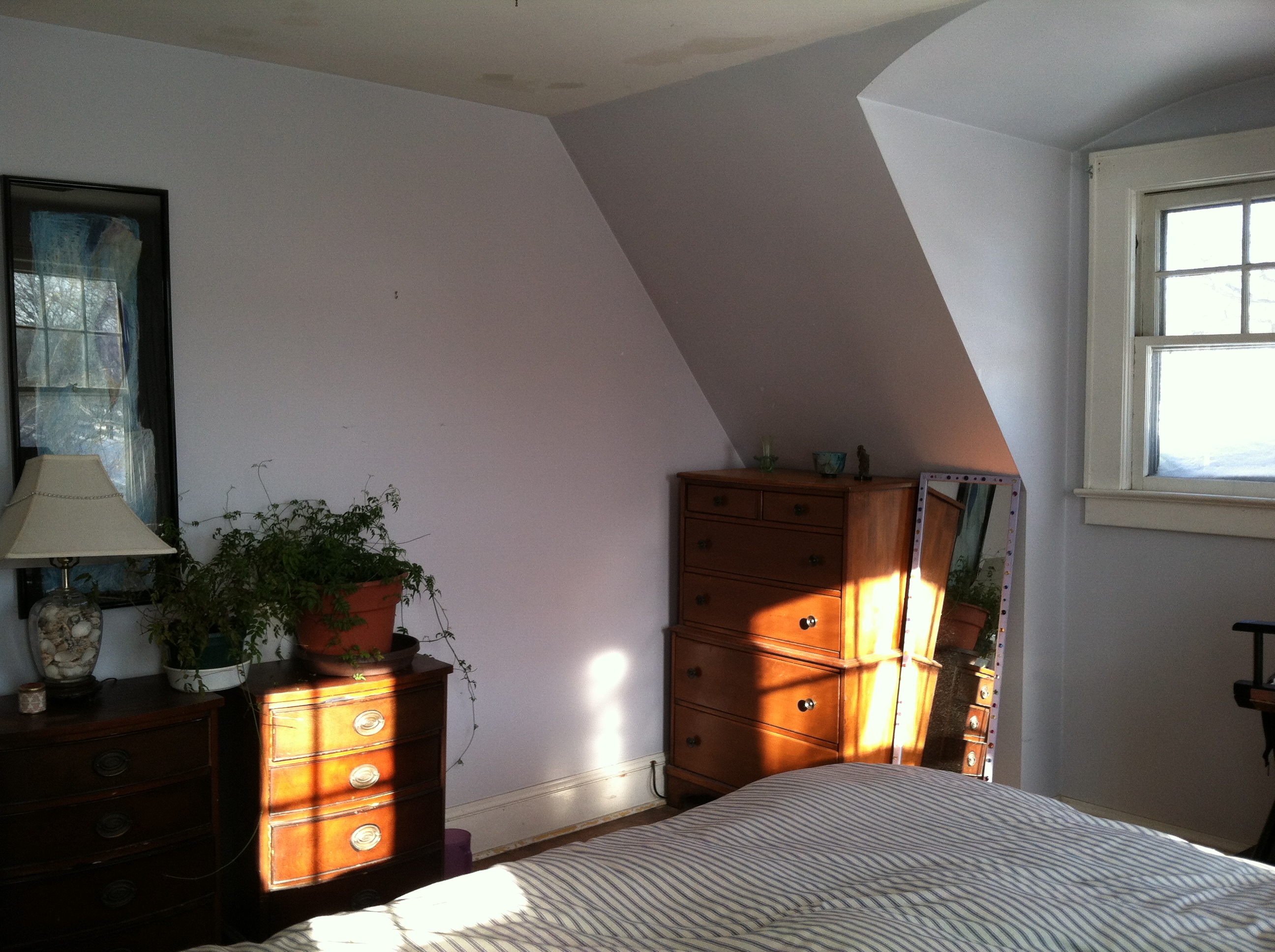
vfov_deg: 40.6
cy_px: 476
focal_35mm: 35
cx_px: 638
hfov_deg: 52.7
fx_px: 1287
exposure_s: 1/60
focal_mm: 3.85
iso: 80
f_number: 2.8
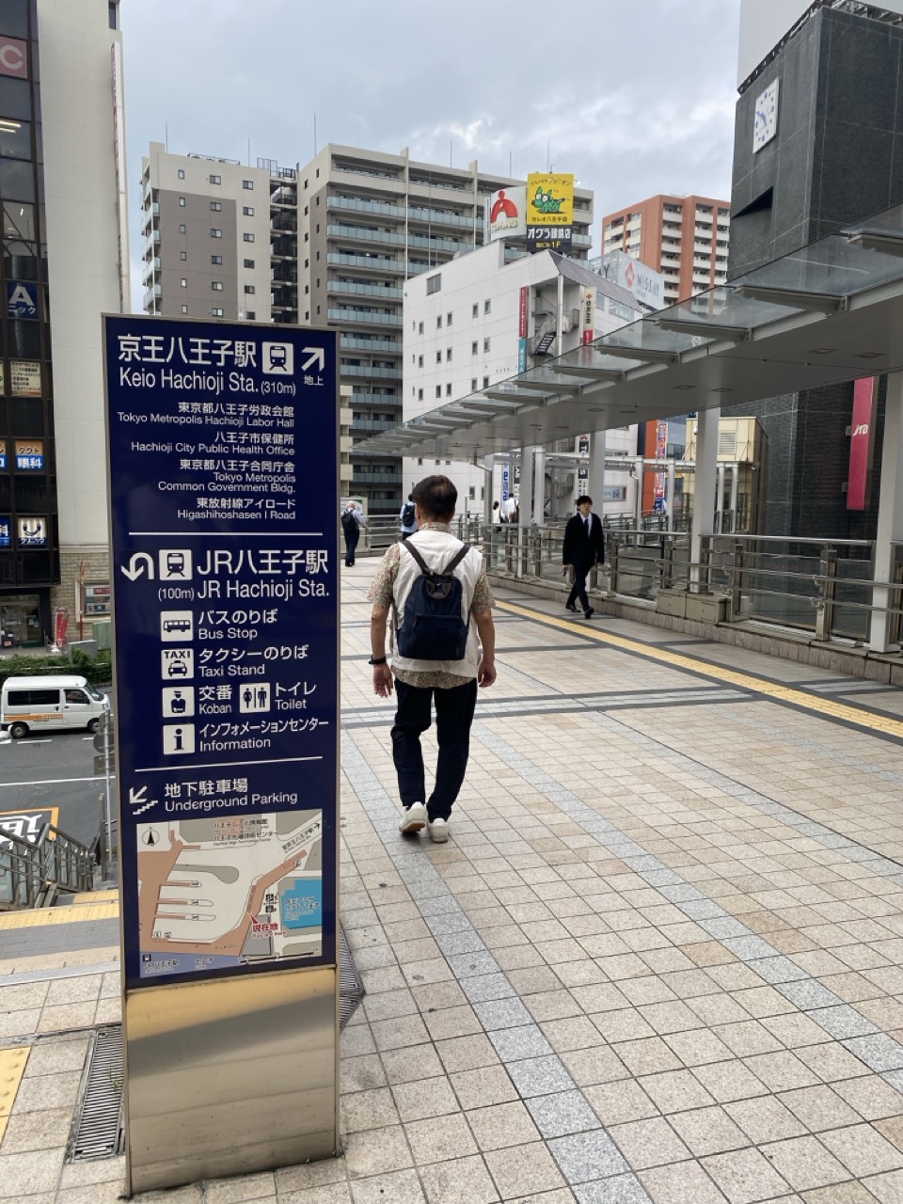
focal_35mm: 26
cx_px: 452
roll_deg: -0.2
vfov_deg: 67.3
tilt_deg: -7.5
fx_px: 904
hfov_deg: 53.1
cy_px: 602
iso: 32
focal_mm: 4.25
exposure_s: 1/517
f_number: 1.8
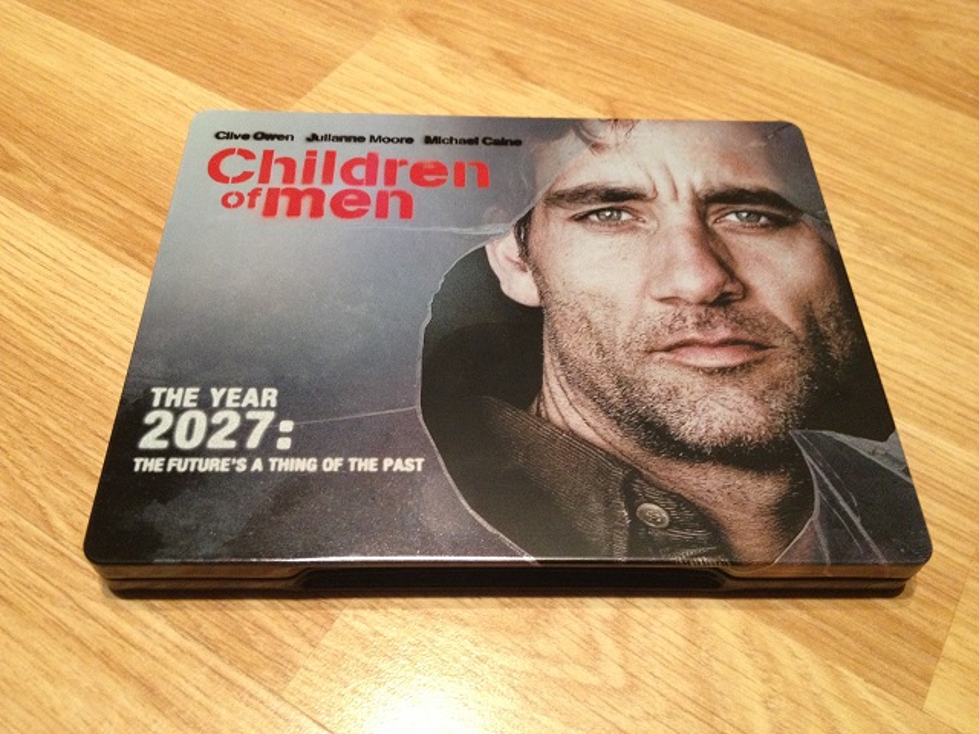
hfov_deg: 52.6
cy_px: 367
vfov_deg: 40.7
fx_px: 990
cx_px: 490
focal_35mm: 35
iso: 320
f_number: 2.4
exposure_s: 1/20
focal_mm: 4.28
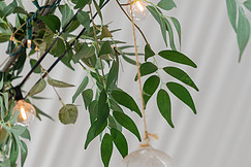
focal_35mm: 167
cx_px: 93
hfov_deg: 12.3
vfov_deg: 8.2
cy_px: 34
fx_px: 1164
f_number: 4
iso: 320
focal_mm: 70
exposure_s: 1/250
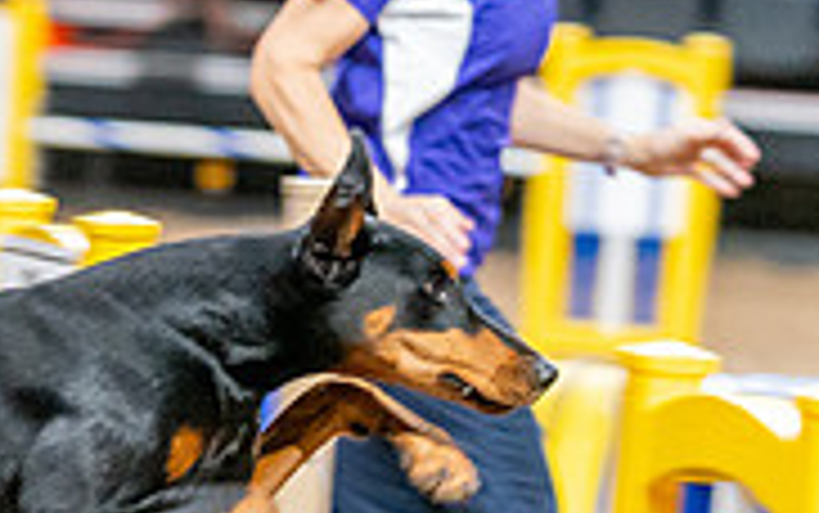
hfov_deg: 6.3
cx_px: -40
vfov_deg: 4.0
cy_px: 412
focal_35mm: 331
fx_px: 7393
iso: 8000
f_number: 2.8
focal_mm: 102
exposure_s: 1/250
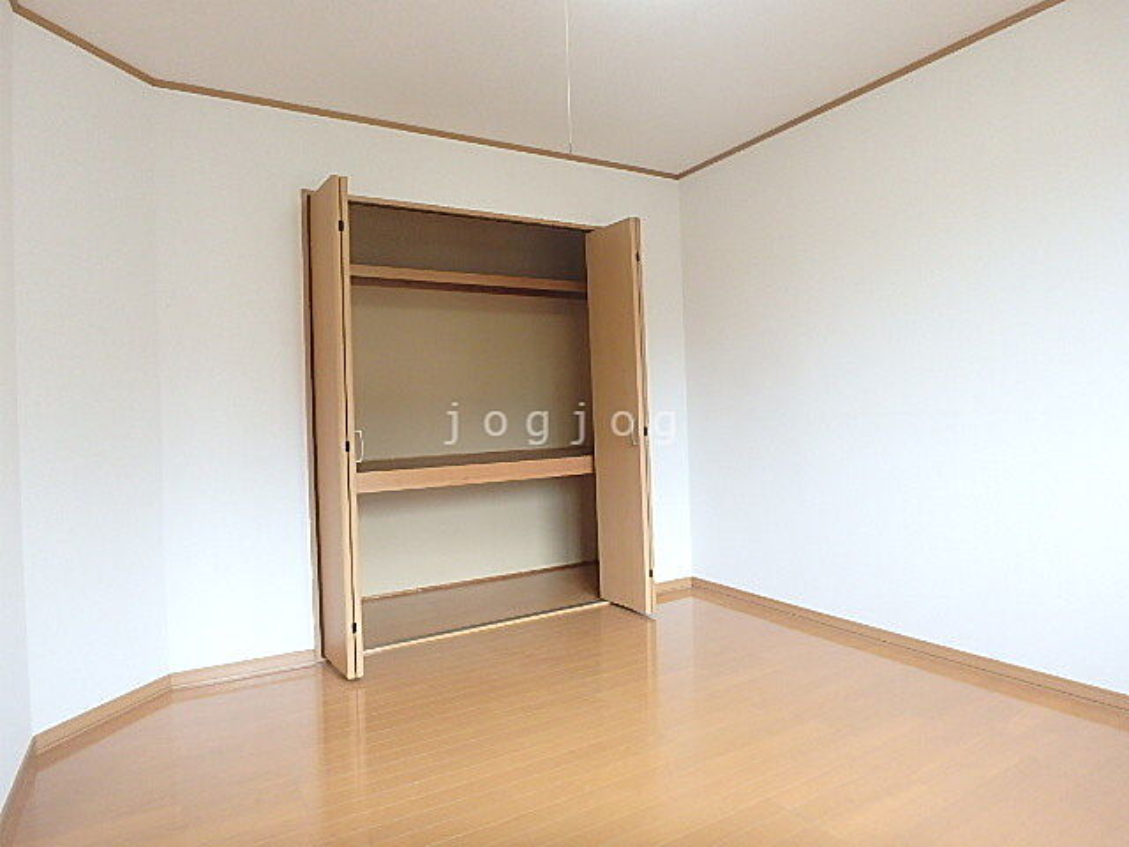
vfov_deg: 63.4
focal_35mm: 21
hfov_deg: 79.0
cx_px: 564
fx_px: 685
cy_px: 424
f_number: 3.5
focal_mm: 3.7
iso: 250
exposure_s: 1/30
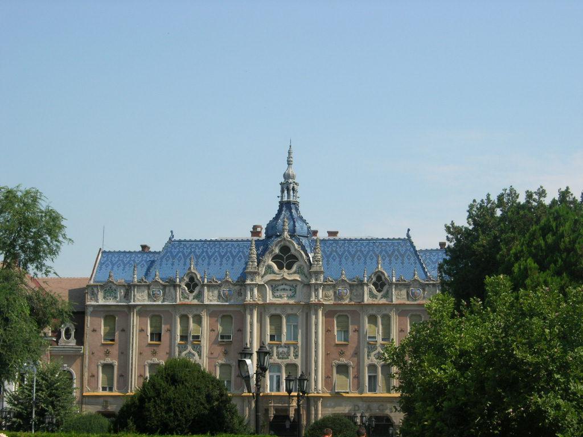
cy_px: 218
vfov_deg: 18.0
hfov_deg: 23.8
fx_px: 1381
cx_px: 292
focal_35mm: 82
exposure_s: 1/285
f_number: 6.8
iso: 64
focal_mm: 17
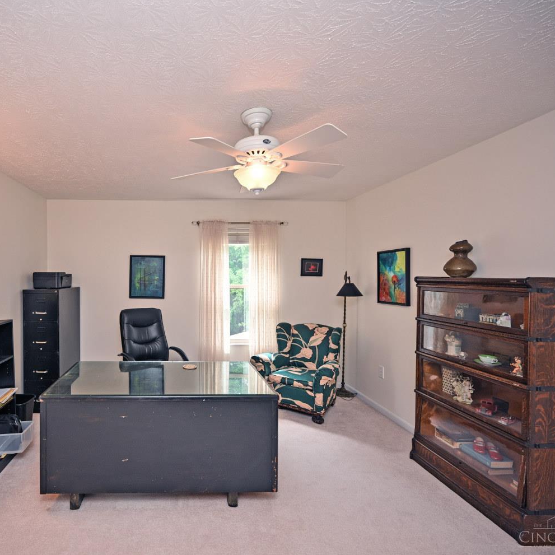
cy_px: 276
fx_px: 327
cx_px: 185
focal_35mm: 18
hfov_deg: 78.1
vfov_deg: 80.7
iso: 200
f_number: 4.5
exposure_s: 1/60
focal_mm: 14
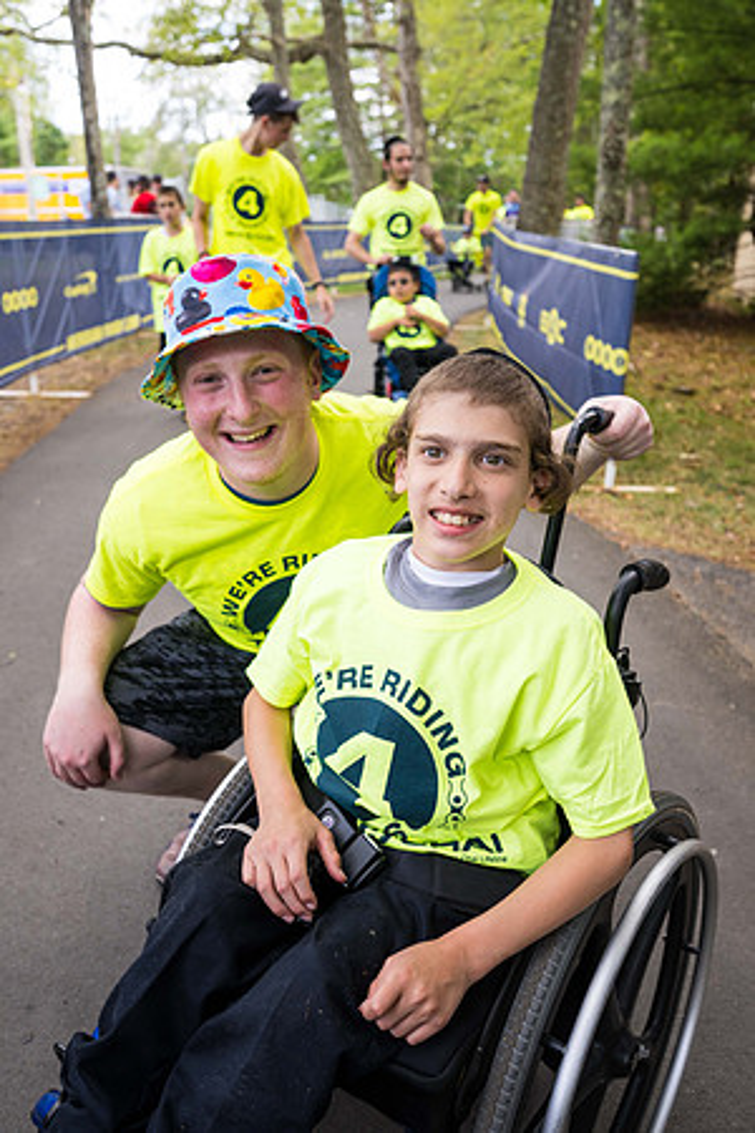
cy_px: 566
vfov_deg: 69.4
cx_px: 378
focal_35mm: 26
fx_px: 818
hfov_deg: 49.6
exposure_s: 1/500
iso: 500
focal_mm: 26
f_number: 4
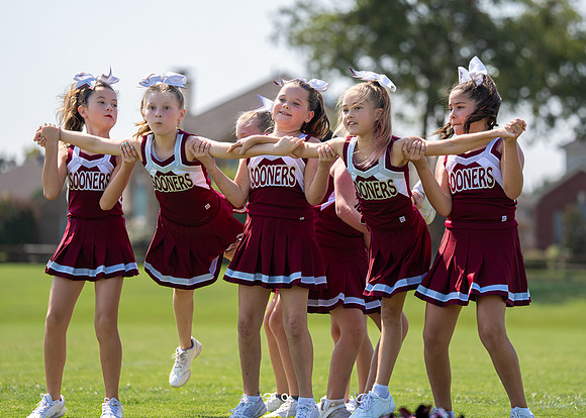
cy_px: 189
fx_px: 2596
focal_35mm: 156
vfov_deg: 9.2
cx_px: 309
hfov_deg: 12.9
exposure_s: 1/2000
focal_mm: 133
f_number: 2.8
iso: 160
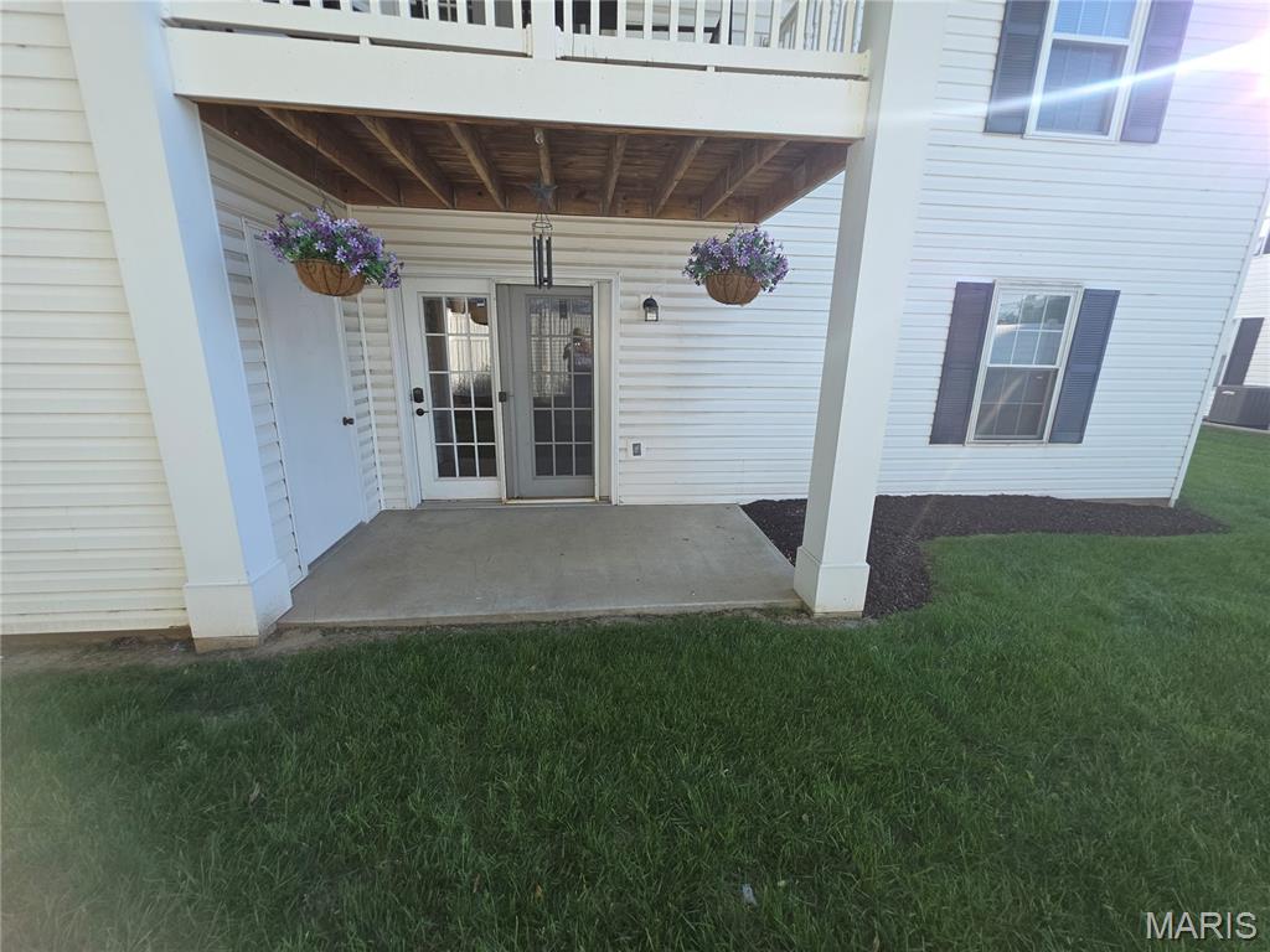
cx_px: 635
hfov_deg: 106.2
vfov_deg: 89.9
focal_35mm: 13
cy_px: 476
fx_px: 477
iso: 20
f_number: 1.9
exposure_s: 1/184
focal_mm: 2.2
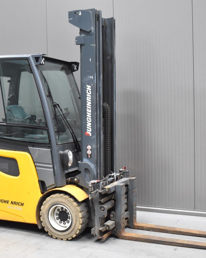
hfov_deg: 29.2
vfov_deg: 36.7
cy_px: 129
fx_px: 389
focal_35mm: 51
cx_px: 52
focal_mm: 24
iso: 1600
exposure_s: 1/40
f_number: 4.5
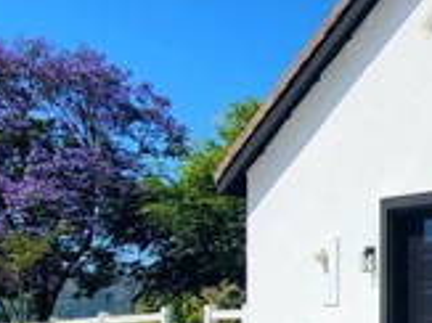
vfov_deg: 27.1
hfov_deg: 22.6
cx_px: 766
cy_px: 315
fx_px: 636
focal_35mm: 51
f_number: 2.2
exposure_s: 1/3333
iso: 50
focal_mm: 2.2
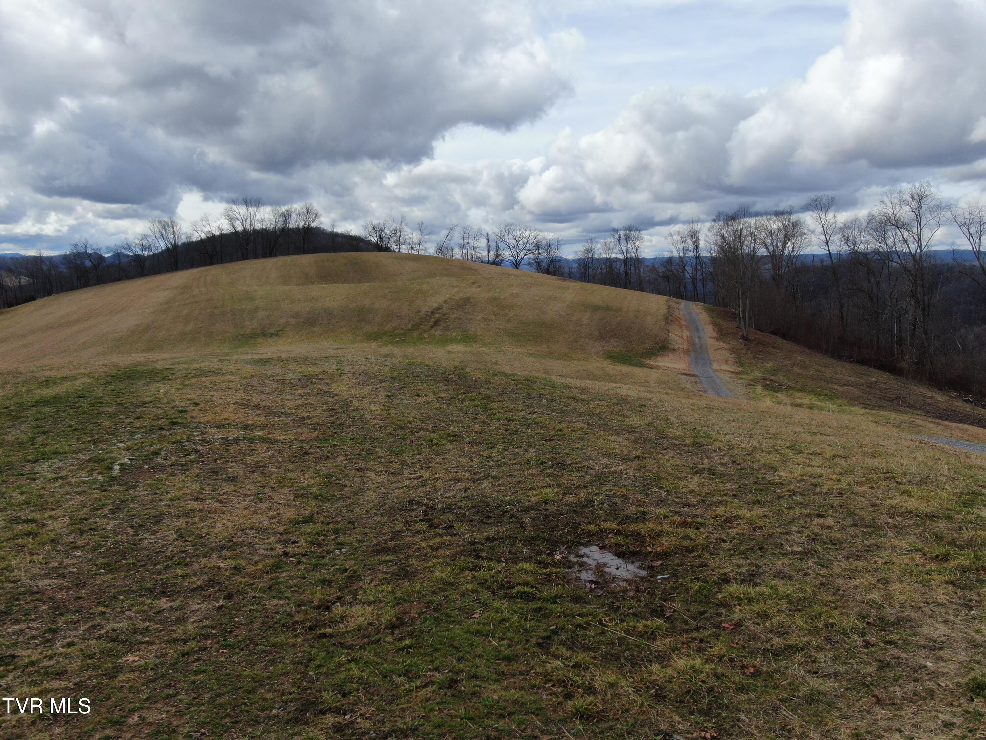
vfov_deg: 45.4
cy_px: 370
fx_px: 883
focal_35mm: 31
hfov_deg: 58.4
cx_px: 493
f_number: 3.1
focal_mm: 5.33
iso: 100
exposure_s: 1/1250
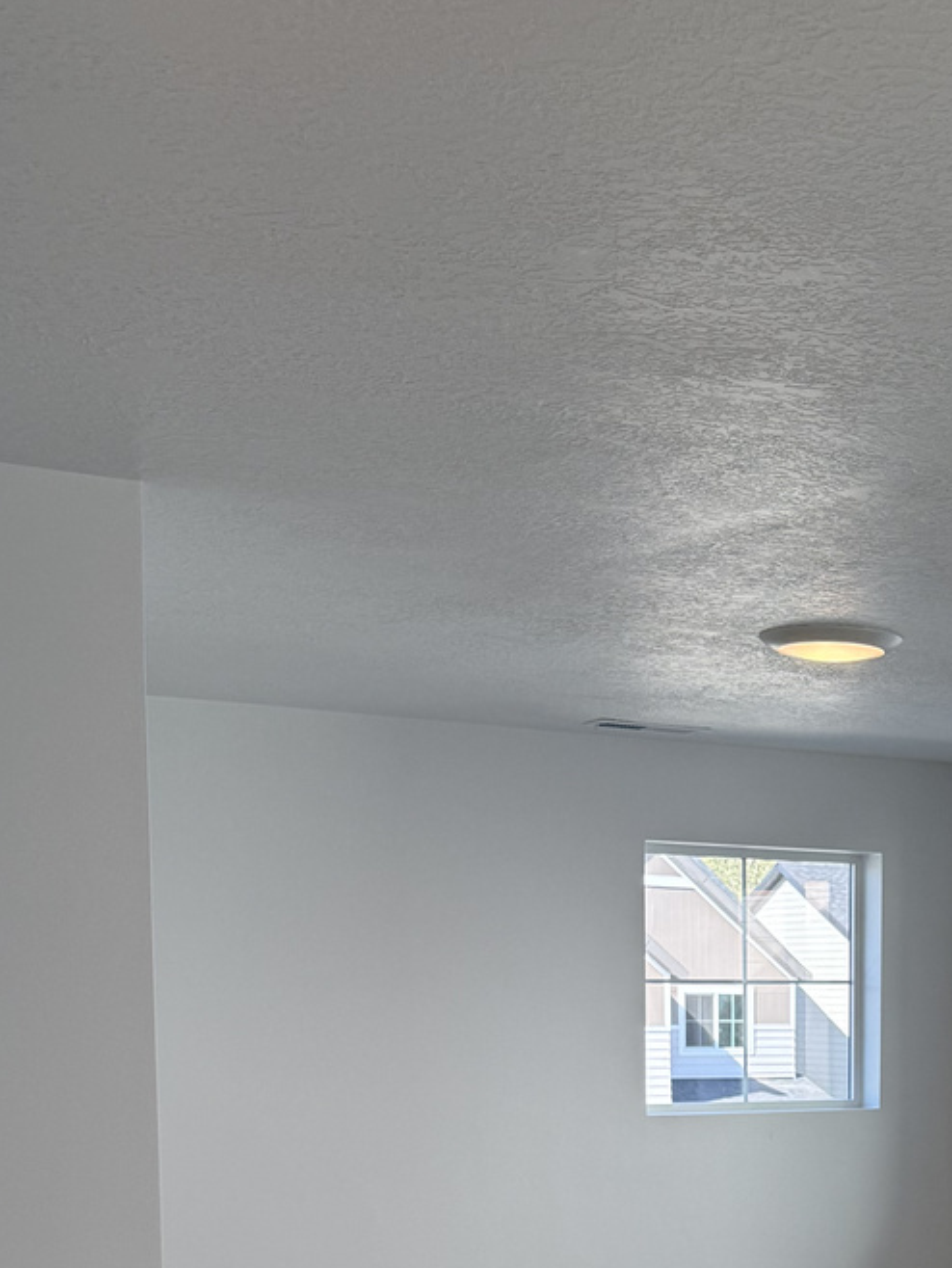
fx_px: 2052
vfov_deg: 32.4
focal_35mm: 56
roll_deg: -0.2
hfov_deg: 24.8
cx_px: 979
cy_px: 1174
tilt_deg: -4.4
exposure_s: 1/695
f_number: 1.78
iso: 100
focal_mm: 6.76
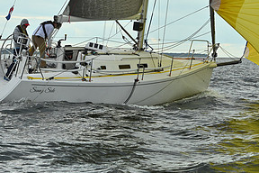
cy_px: 34
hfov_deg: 13.6
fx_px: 1086
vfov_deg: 9.1
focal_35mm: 151
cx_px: 146
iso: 250
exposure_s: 1/800
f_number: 8
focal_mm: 75
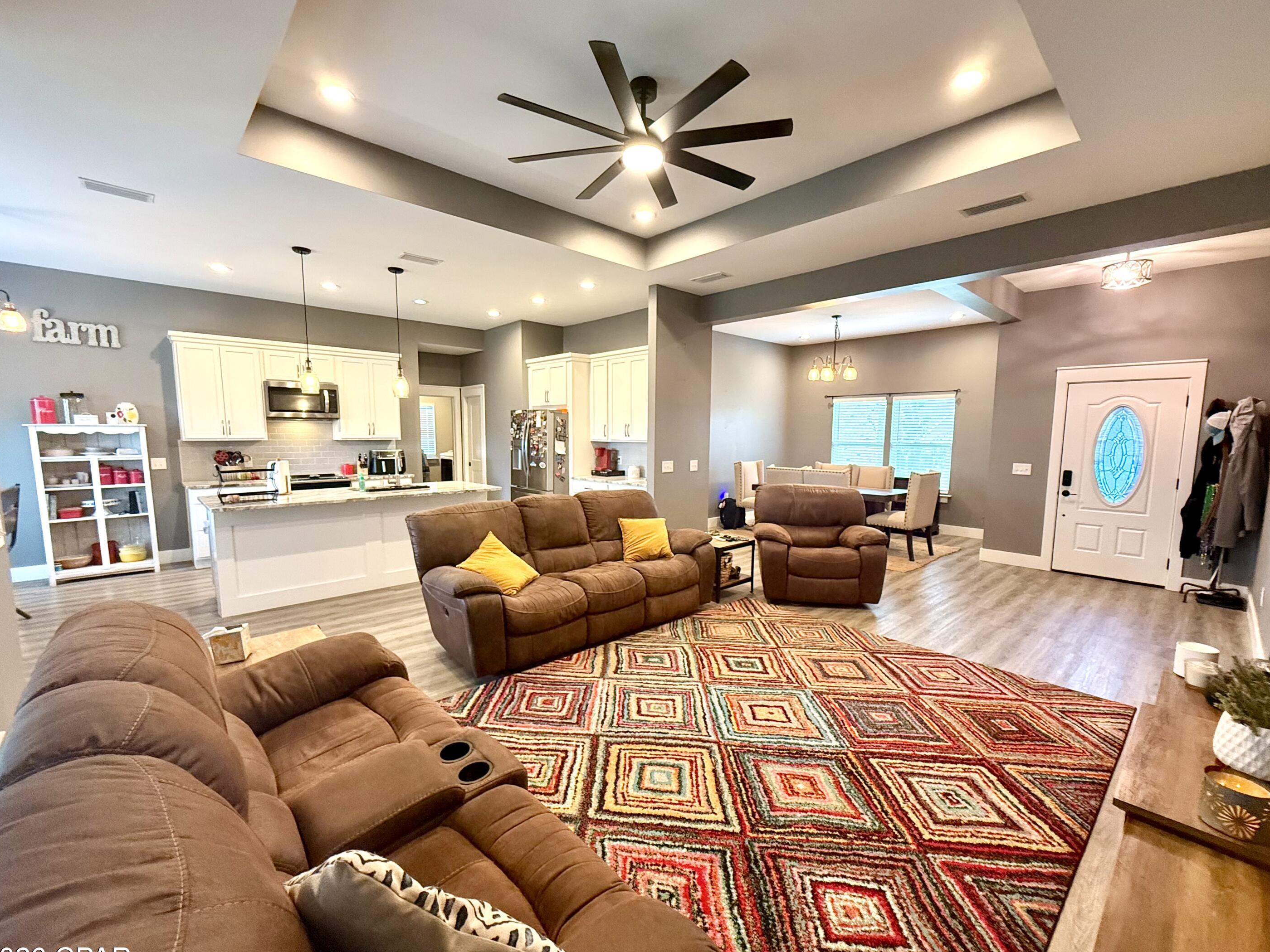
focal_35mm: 15
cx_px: 640
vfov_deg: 81.7
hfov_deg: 98.2
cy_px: 495
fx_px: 550
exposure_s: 1/60
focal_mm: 2.22
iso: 400
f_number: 2.2
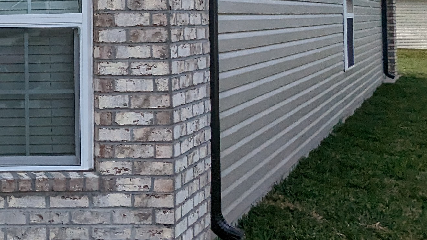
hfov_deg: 30.0
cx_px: -138
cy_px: 12
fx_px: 611
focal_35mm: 54
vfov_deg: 21.6
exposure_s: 1/3448
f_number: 2.2
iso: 41
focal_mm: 2.35
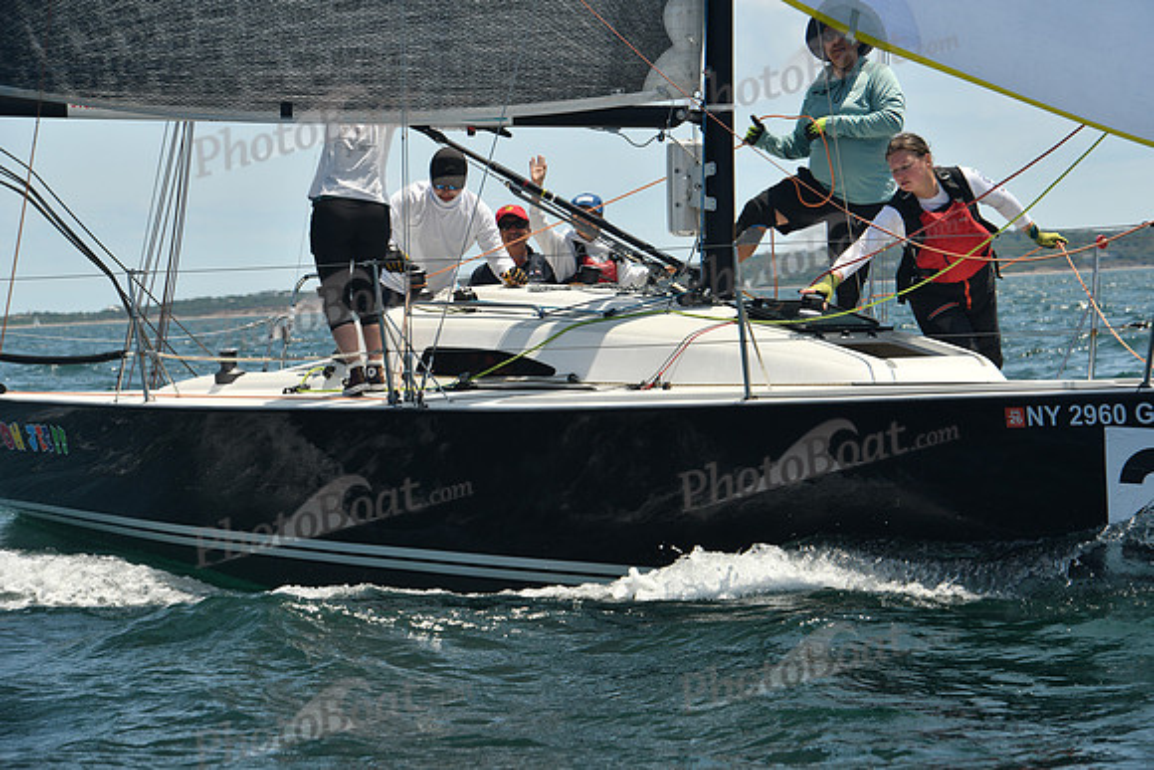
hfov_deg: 16.8
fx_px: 3912
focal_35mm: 122
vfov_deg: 11.2
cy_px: 385
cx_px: 577
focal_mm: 122
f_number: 8
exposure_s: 1/640
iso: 320
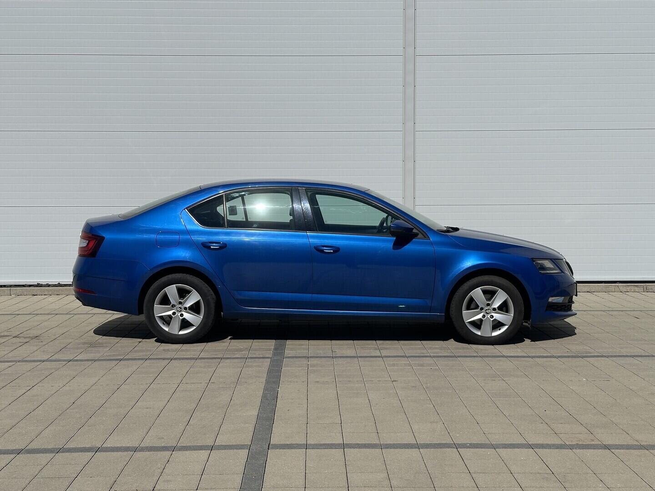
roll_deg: +1.0
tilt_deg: -3.8
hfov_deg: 39.7
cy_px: 246
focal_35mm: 48
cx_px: 328
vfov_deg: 30.3
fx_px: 908
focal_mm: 6.86
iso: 64
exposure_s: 1/9804
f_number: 1.78
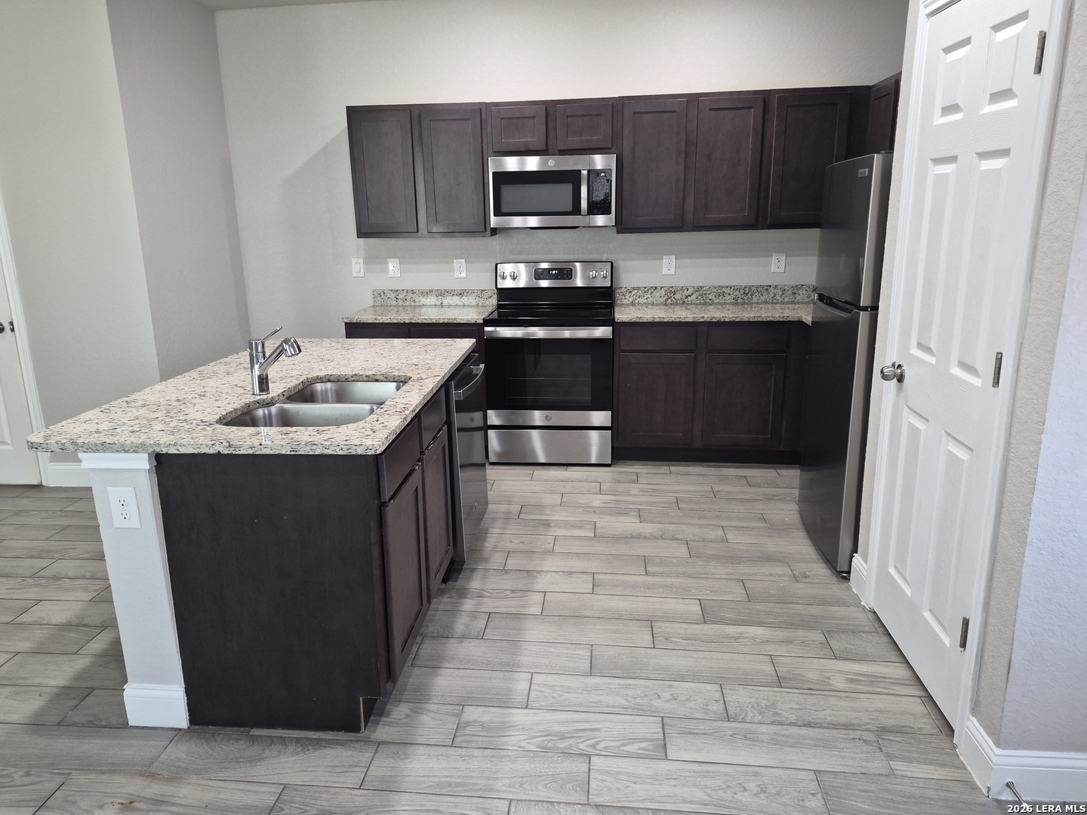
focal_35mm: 23
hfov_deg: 73.9
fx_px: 722
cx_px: 544
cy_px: 408
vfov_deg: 58.9
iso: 320
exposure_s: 1/120
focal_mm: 5.4
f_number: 1.8
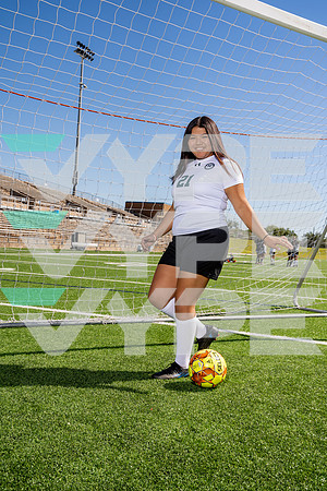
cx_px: 164
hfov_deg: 35.1
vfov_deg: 50.7
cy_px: 246
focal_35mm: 38
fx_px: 518
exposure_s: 1/250
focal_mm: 38
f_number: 8
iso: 100
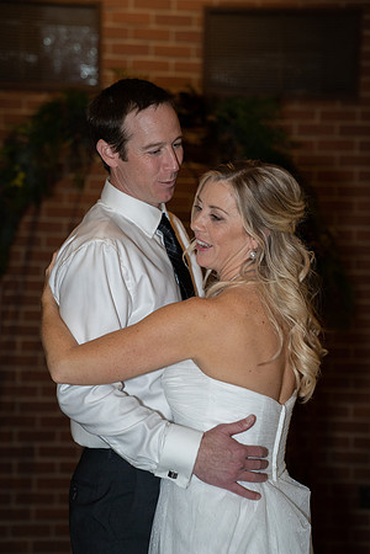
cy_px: 277
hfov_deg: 19.5
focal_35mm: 70
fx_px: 1079
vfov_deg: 28.8
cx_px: 185
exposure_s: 1/125
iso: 2000
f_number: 2.8
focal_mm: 70
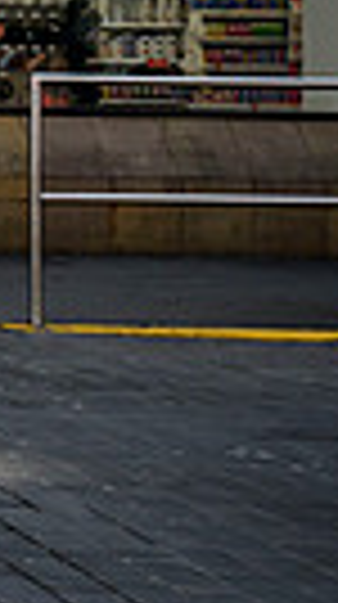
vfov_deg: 19.3
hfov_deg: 8.3
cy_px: 52
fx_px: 1743
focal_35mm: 109
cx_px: -847
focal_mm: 24
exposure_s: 1/640
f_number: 5.6
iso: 1000
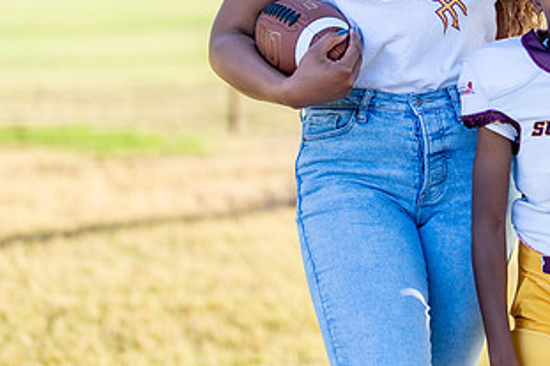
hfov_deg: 18.3
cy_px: 32
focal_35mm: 111
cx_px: 421
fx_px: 1695
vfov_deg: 12.2
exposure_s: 1/1000
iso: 100
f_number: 1.2
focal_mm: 50
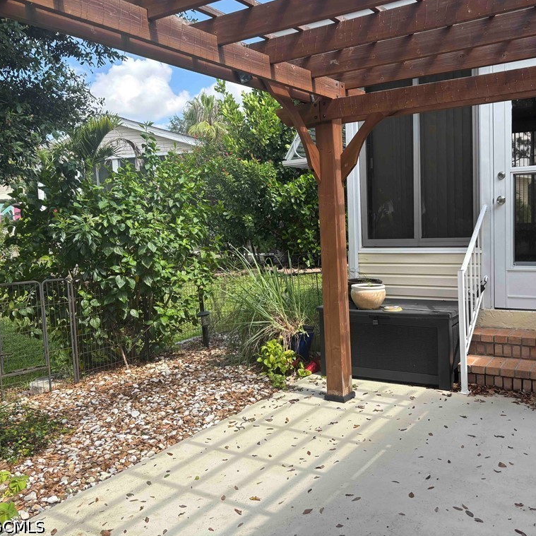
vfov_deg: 52.5
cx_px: 339
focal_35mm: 31
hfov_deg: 51.9
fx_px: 543
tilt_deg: -6.0
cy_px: 267
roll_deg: +1.4
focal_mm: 5.96
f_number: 1.6
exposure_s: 1/758
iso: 50
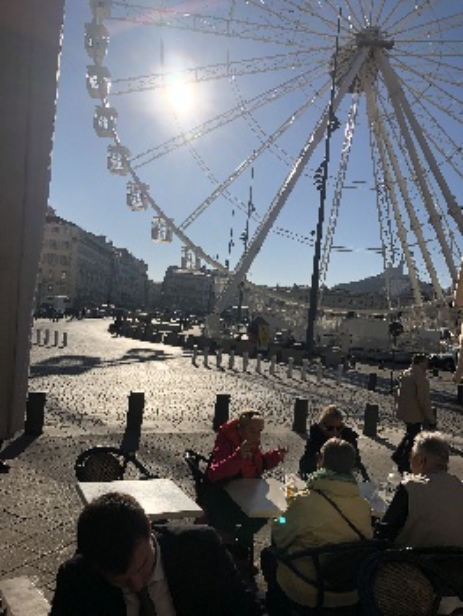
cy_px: 308
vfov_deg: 63.4
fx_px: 499
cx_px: 232
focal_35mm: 28
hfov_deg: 49.8
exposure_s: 1/6897
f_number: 1.8
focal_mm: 4
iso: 25
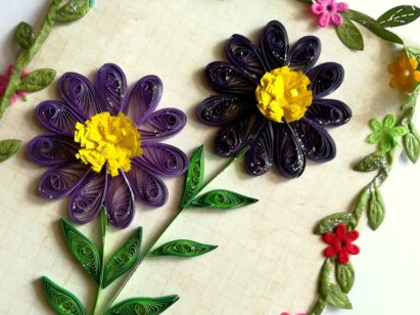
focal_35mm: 38
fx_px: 461
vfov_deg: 37.1
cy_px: 221
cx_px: 141
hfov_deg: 48.2
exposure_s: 1/100
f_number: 2.2
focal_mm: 3.83
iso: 80
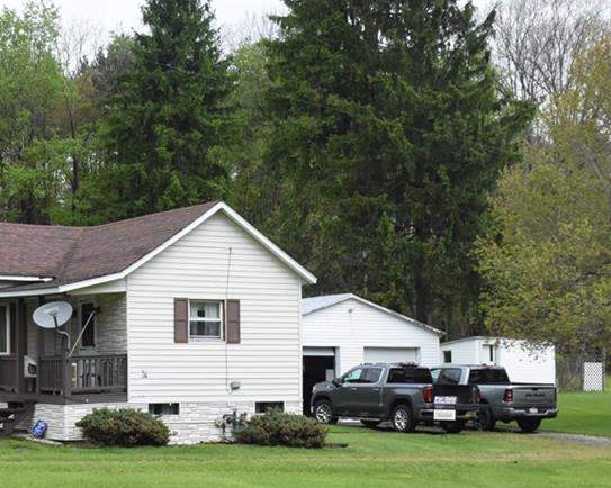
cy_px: 320
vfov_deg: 18.0
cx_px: 189
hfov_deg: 22.4
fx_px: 1537
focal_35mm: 85
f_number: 11
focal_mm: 32
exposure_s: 1/1000
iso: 1600
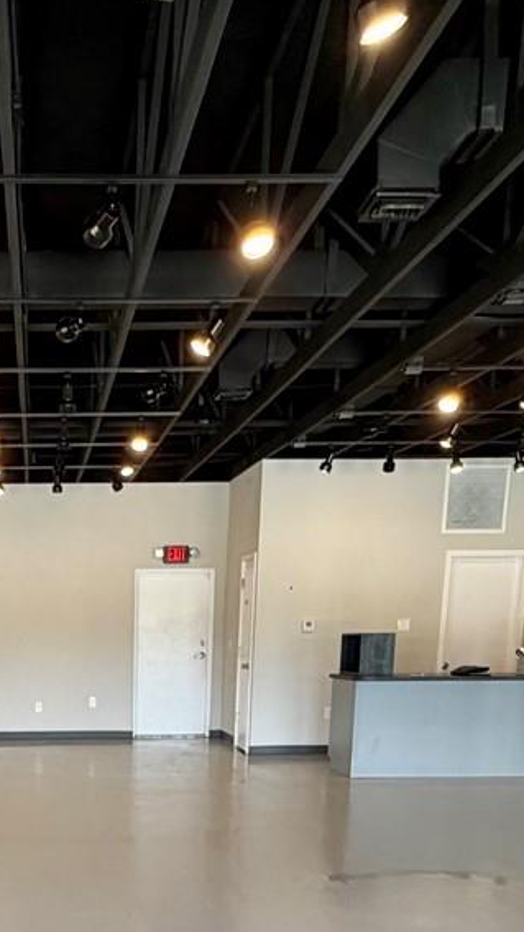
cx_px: 43
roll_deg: +1.0
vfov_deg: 42.1
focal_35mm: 43
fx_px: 1063
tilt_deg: -14.9
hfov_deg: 26.7
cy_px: 896
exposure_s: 1/120
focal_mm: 2.22
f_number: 2.2
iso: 125
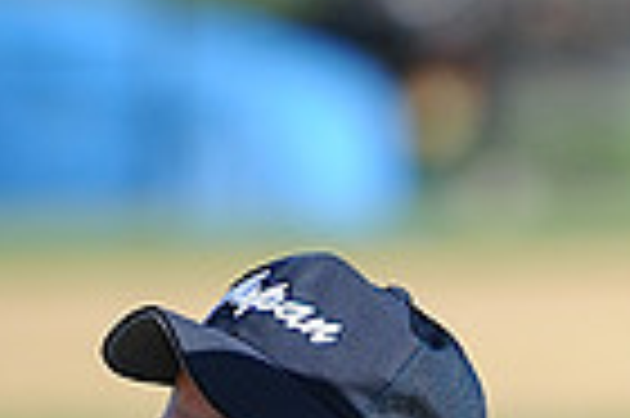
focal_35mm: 1860
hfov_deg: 1.1
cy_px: 757
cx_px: 1030
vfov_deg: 0.7
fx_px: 32512
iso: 200
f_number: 4
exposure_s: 1/800
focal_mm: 300
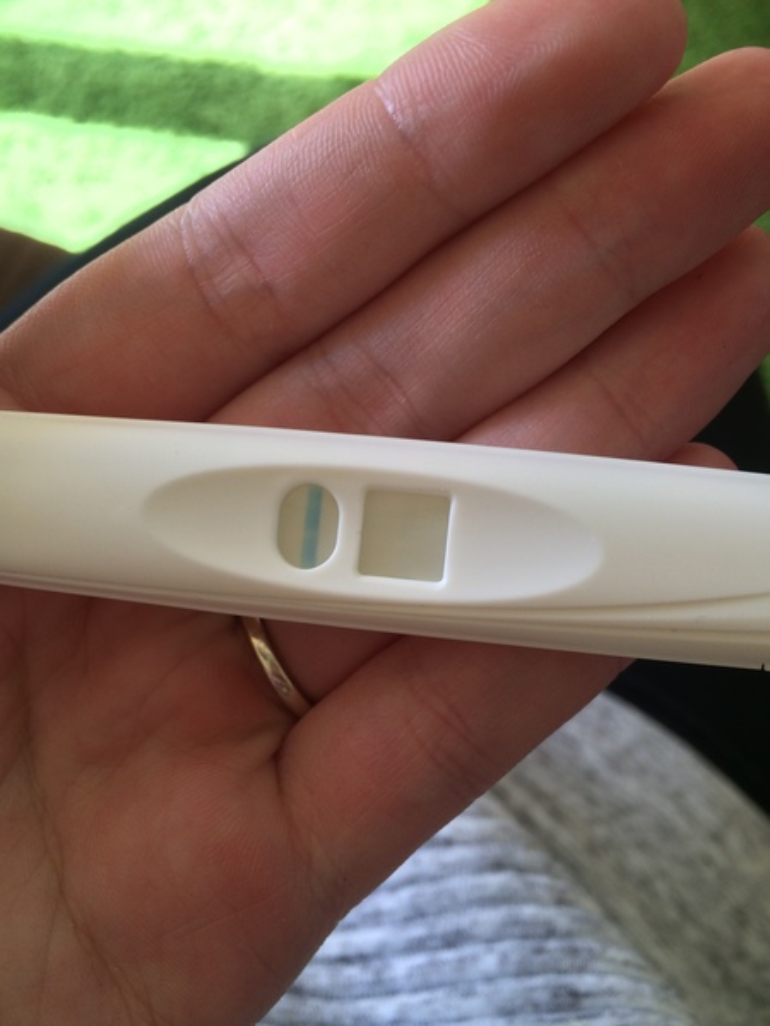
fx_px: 860
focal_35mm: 29
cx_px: 385
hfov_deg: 48.2
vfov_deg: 61.7
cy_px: 513
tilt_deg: -53.5
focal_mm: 4.15
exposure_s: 1/100
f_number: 2.2
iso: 50
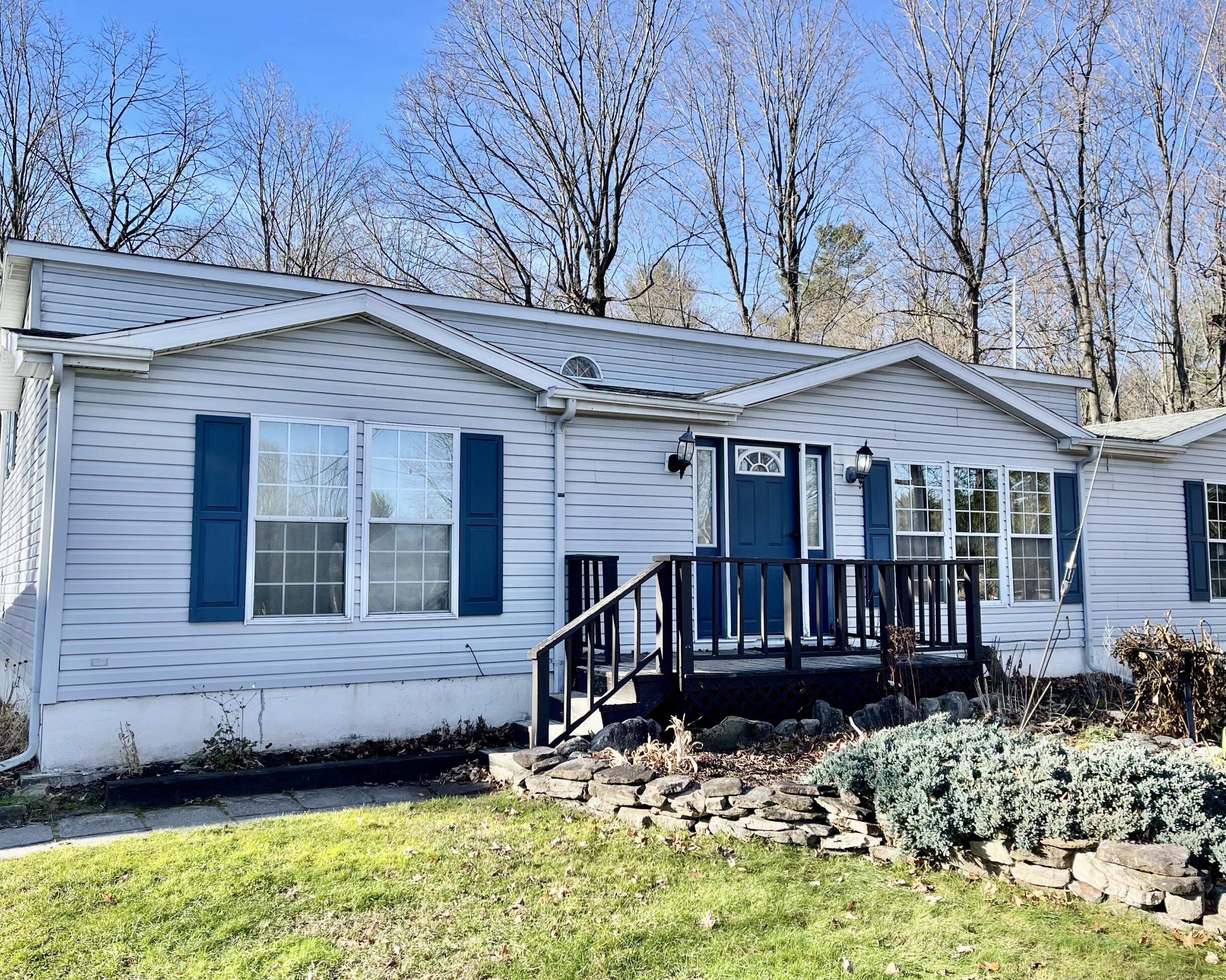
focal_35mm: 30
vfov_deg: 48.5
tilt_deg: +5.0
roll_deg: +0.4
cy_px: 471
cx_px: 649
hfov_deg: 58.7
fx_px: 1089
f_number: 1.6
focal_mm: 5.1
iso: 32
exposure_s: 1/1152
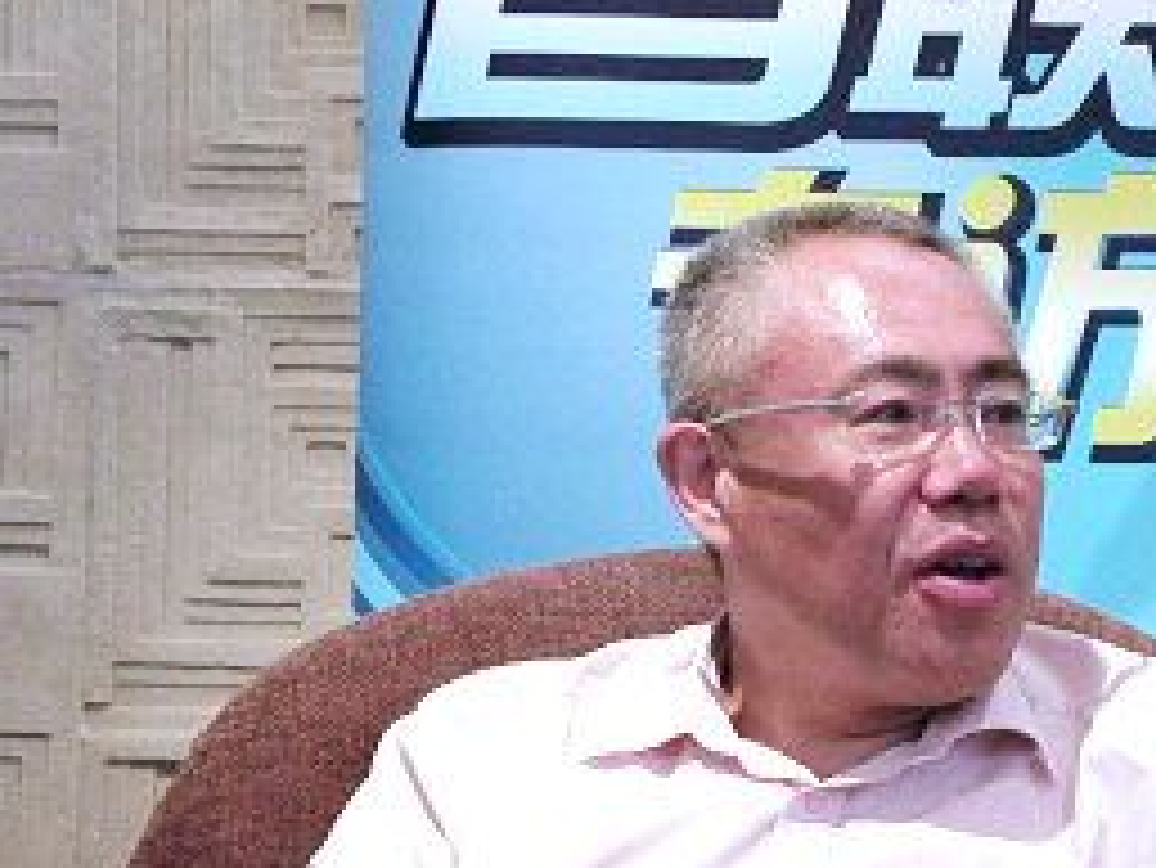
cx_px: 819
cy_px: 634
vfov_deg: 11.1
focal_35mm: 133
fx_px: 4444
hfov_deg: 14.8
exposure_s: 1/52.4
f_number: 4
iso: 400
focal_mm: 13.4
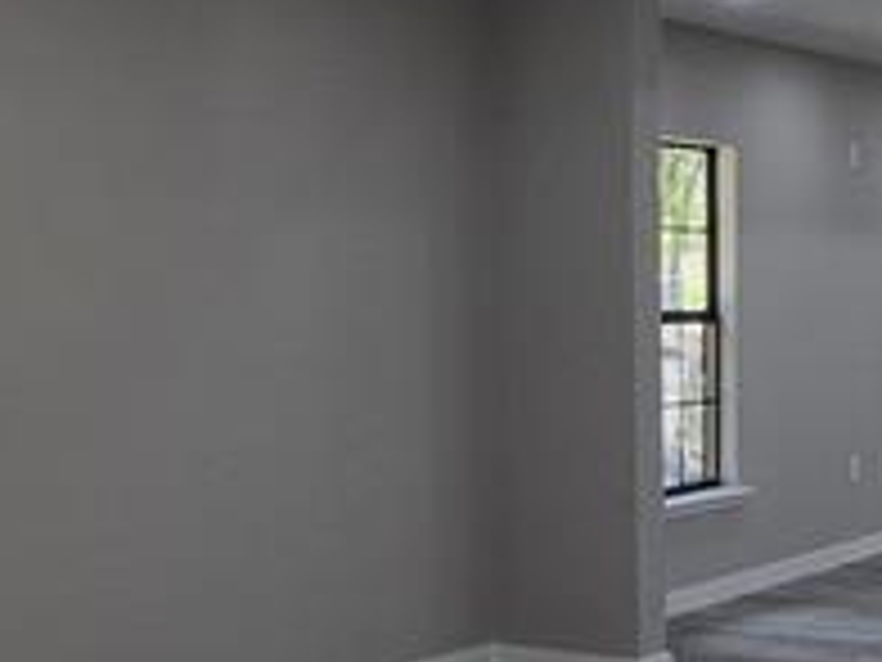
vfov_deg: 21.5
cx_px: 382
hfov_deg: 28.5
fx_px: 1733
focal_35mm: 68
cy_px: 450
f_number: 2.2
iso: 50
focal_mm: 1.74
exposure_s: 1/120
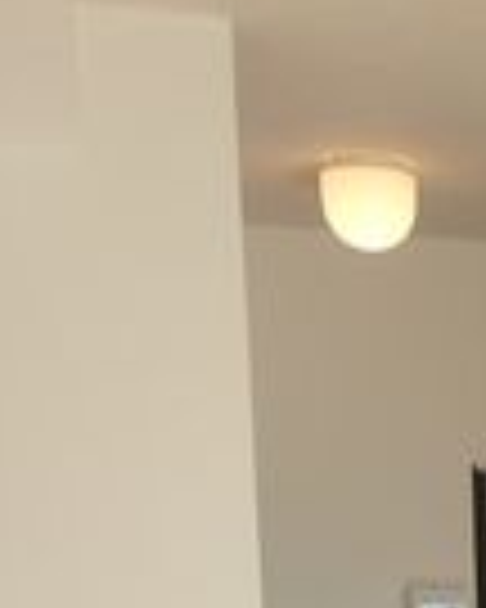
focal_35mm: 97
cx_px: 927
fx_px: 1744
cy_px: 901
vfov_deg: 17.8
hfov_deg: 13.8
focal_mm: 3.7
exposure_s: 1/160
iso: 125
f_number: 3.5
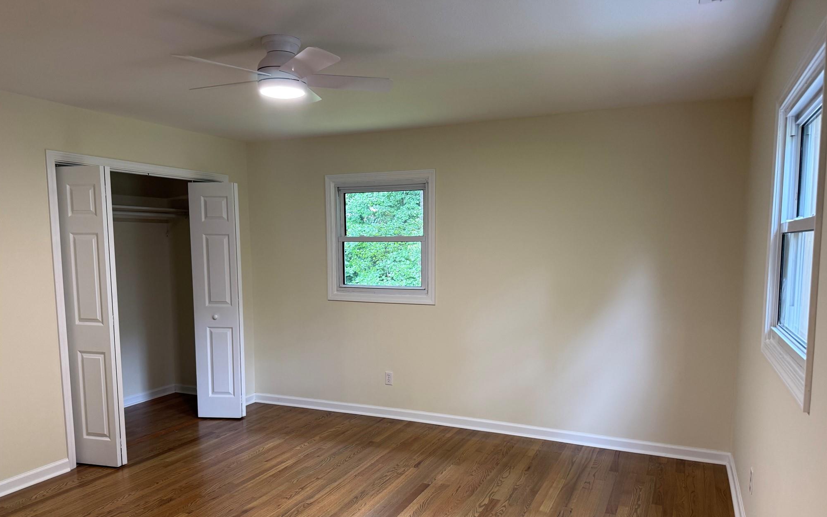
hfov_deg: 70.4
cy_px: 313
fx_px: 586
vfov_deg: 47.3
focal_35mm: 26
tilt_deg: -6.1
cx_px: 420
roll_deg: -0.2
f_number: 1.78
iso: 160
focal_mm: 6.76
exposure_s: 1/60
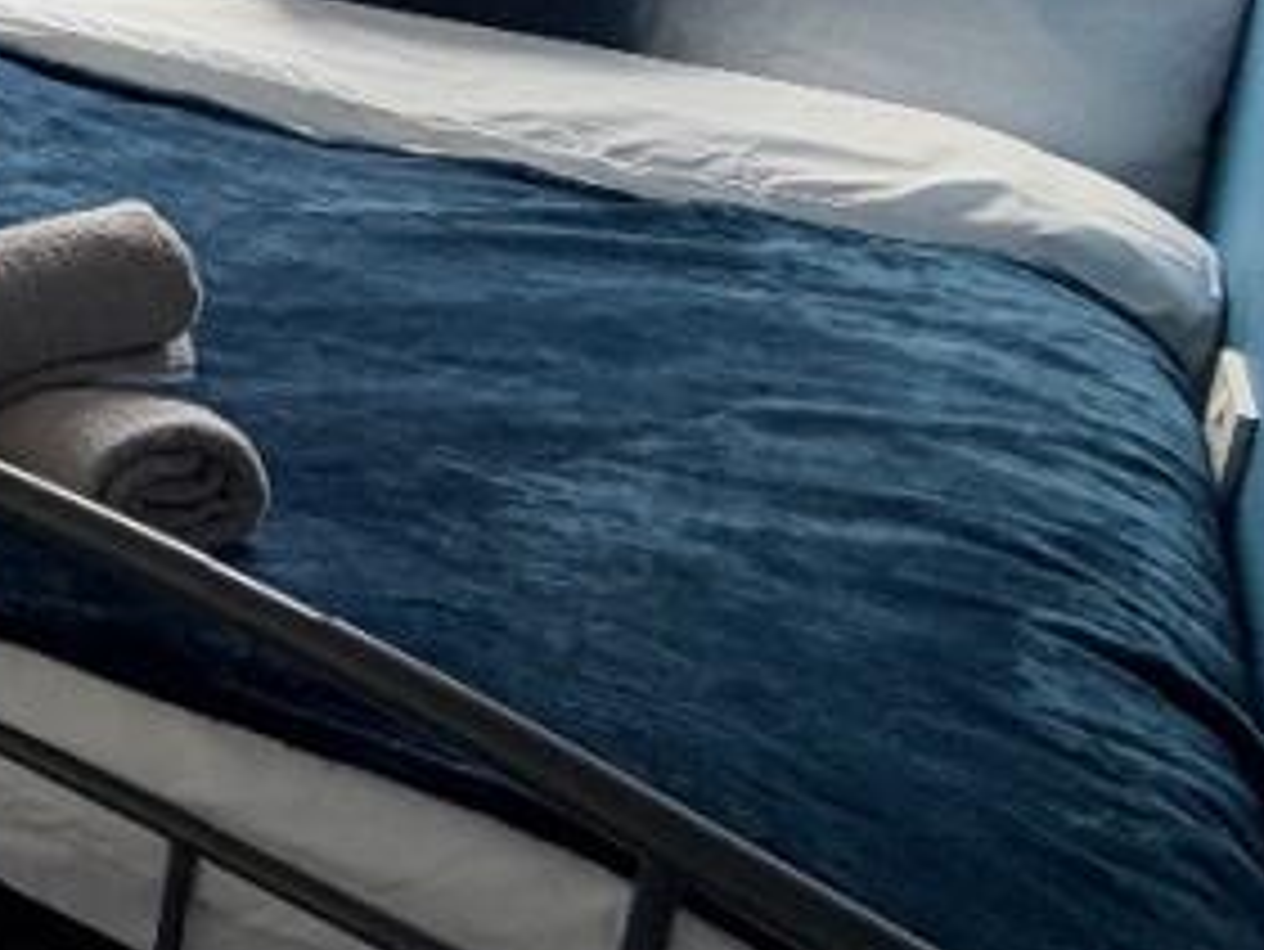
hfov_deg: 24.8
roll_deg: -0.3
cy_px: -131
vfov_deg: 26.1
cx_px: -787
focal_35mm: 51
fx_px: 1863
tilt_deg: -12.3
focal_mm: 2.22
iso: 250
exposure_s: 1/121
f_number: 2.2
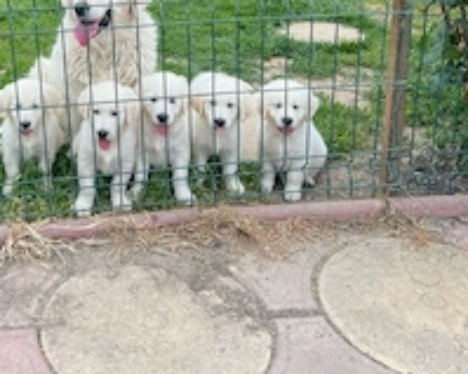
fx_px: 706
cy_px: -52
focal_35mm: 51
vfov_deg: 26.9
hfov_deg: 35.9
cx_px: 118
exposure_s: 1/344
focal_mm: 5.7
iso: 50
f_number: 1.5
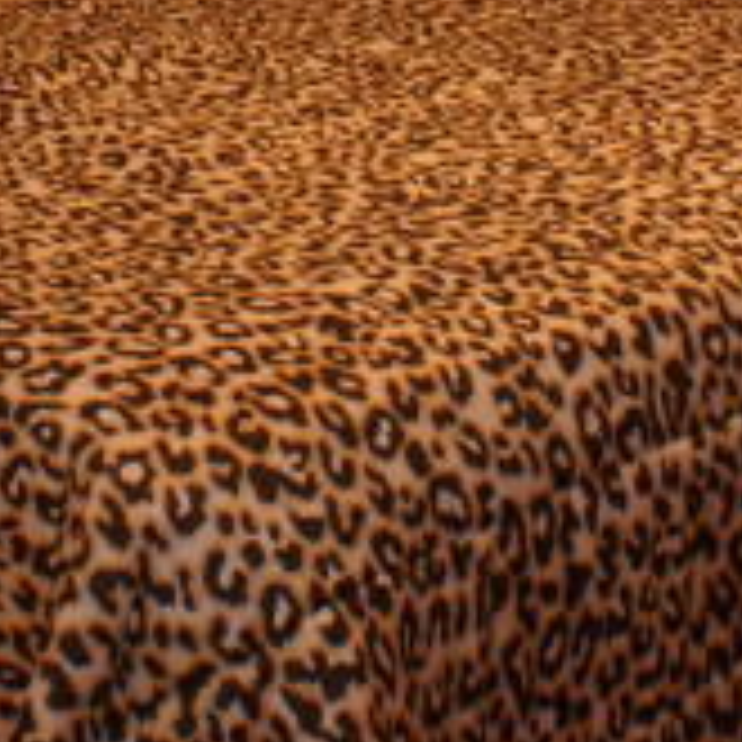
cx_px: 151
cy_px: -144
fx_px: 2959
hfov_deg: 14.2
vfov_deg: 13.9
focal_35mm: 122
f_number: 5.6
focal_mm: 22
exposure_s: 1/15
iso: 400
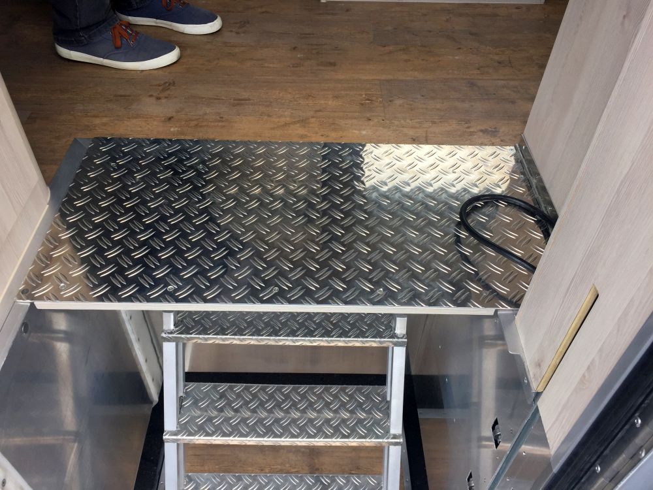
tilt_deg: -47.8
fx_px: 547
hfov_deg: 61.7
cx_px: 326
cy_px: 245
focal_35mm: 29
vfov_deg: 48.2
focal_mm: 4.15
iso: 32
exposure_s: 1/258
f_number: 2.2
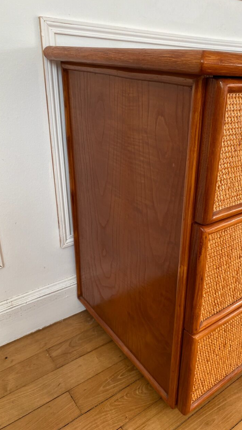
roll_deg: -2.2
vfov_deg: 66.1
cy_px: 213
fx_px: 331
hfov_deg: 39.6
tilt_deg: -22.8
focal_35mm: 29
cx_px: 164
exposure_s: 1/113
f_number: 1.8
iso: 125
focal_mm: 4.25
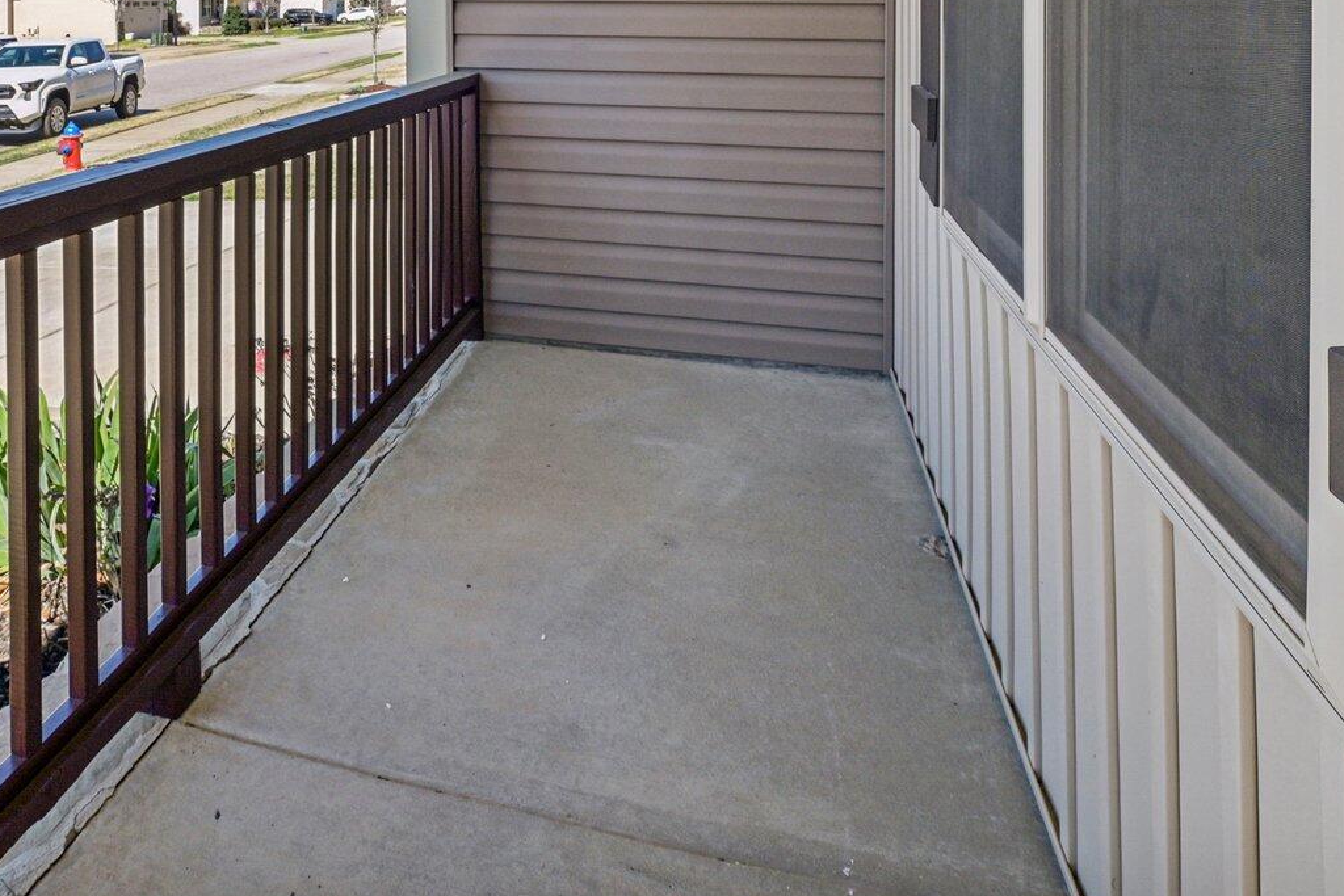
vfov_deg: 41.0
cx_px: 434
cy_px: 19
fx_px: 1045
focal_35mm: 28
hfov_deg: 63.6
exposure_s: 1/200
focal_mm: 14
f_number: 9
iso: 200
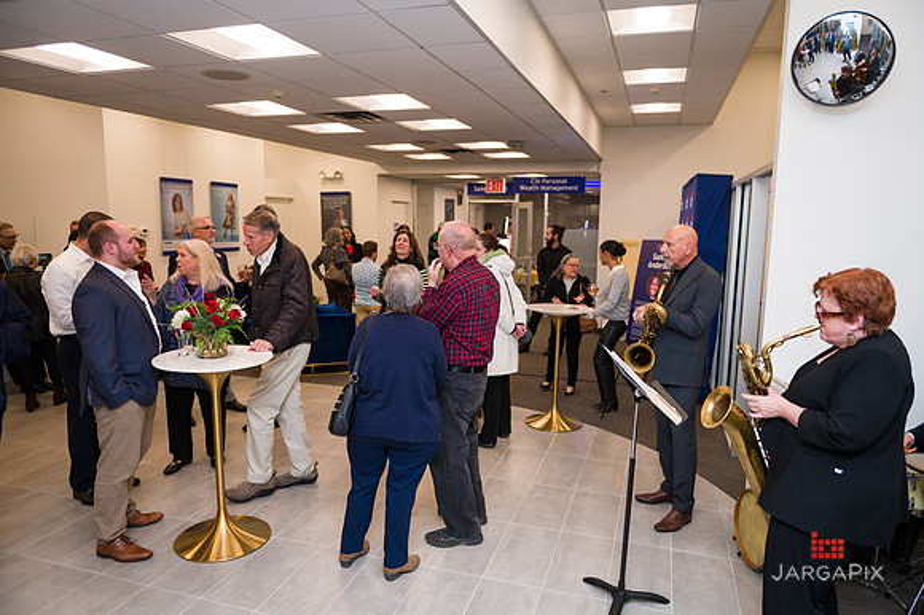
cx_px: 462
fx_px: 616
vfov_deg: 53.1
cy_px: 308
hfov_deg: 73.8
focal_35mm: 24
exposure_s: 1/200
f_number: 3.2
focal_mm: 24
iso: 400
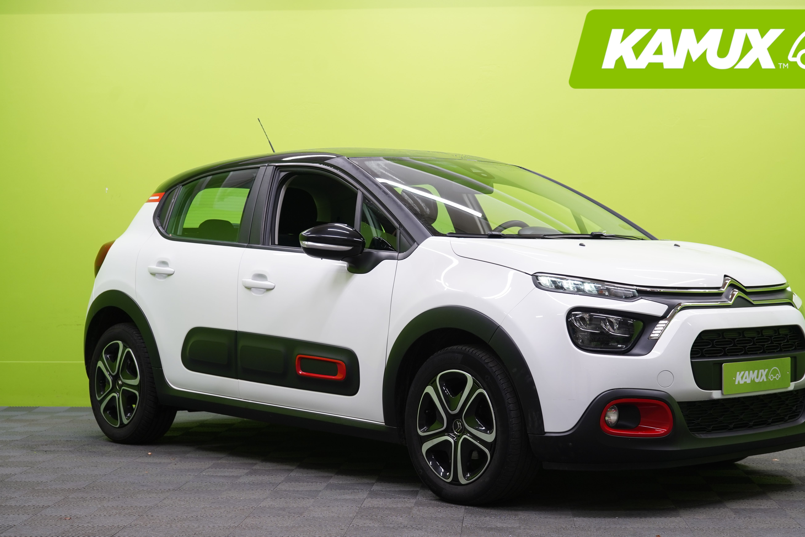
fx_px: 1409
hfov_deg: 31.9
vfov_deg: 21.6
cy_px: 287
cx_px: 454
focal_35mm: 63
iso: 400
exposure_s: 1/30
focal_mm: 55
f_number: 5
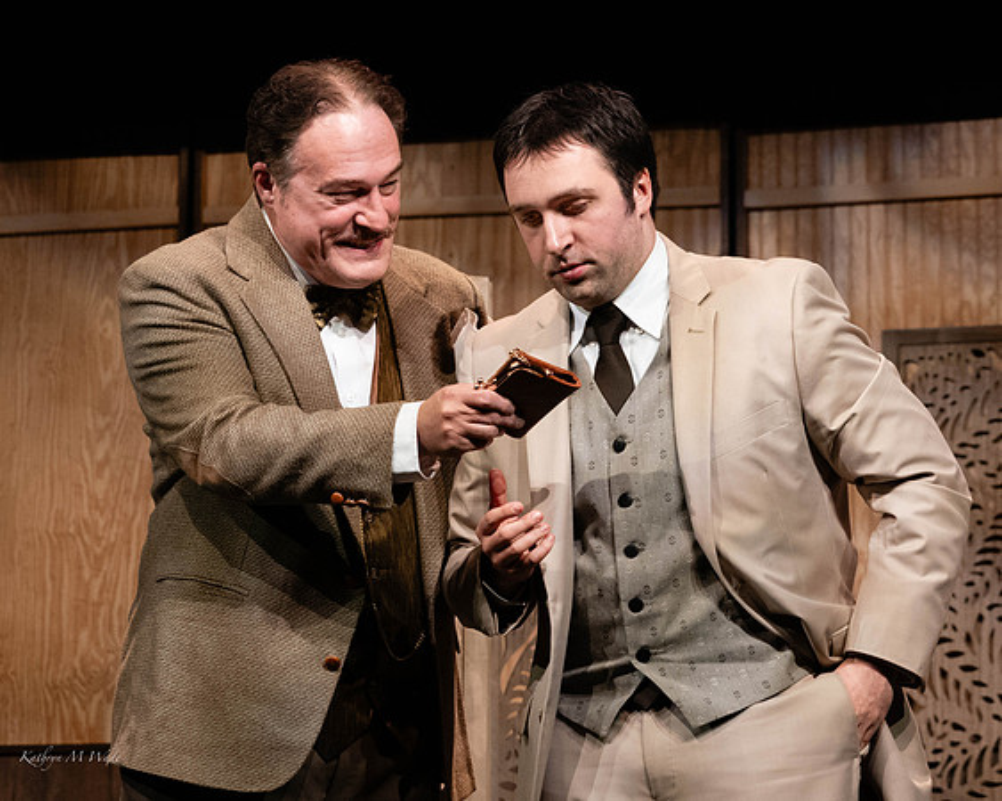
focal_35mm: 116
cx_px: 519
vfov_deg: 13.2
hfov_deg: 16.5
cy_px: 383
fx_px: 3453
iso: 4000
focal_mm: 85
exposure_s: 1/320
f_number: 5.6
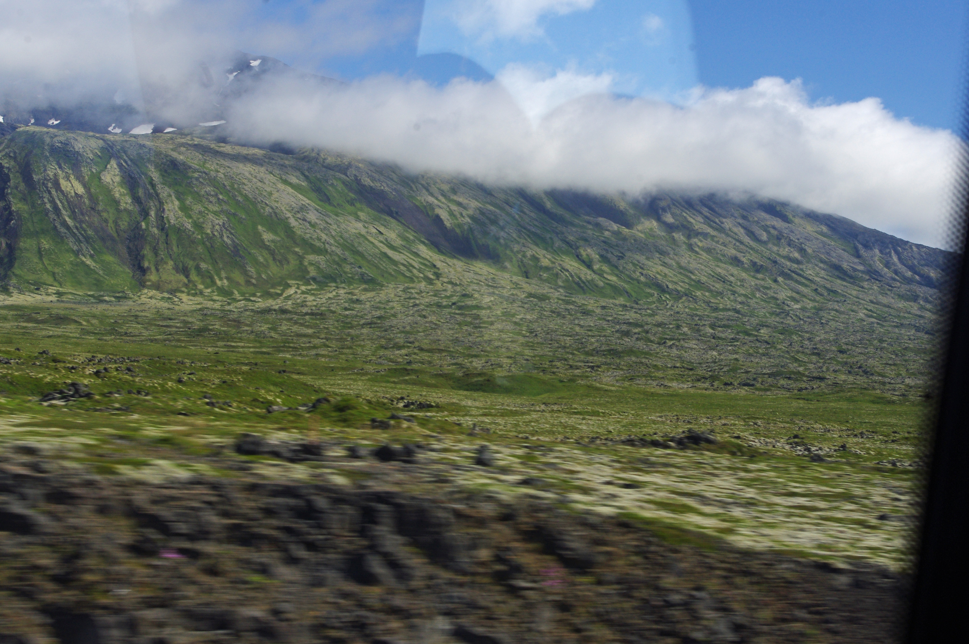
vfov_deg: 21.9
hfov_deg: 32.4
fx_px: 1667
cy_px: 315
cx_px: 499
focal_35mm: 62
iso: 400
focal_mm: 40
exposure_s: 1/200
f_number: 11
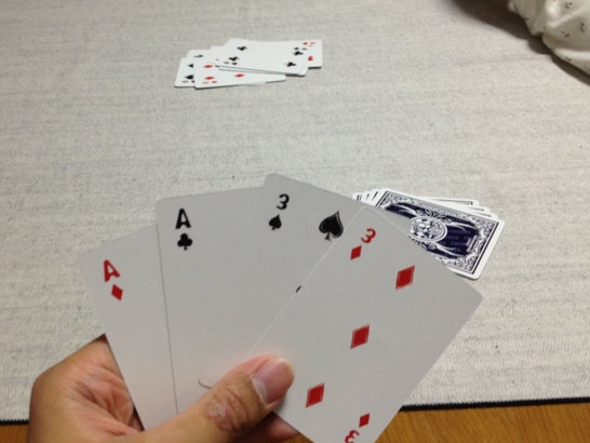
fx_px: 699
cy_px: 202
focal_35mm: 41
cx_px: 259
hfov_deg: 45.7
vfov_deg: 35.1
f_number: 2.4
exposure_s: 1/20
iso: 100
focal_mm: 4.28
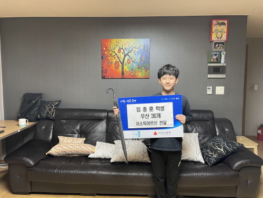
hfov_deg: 67.3
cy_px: 99
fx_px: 198
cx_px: 132
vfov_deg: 53.1
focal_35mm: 26
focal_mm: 4.2
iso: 100
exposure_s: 1/60
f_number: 1.6
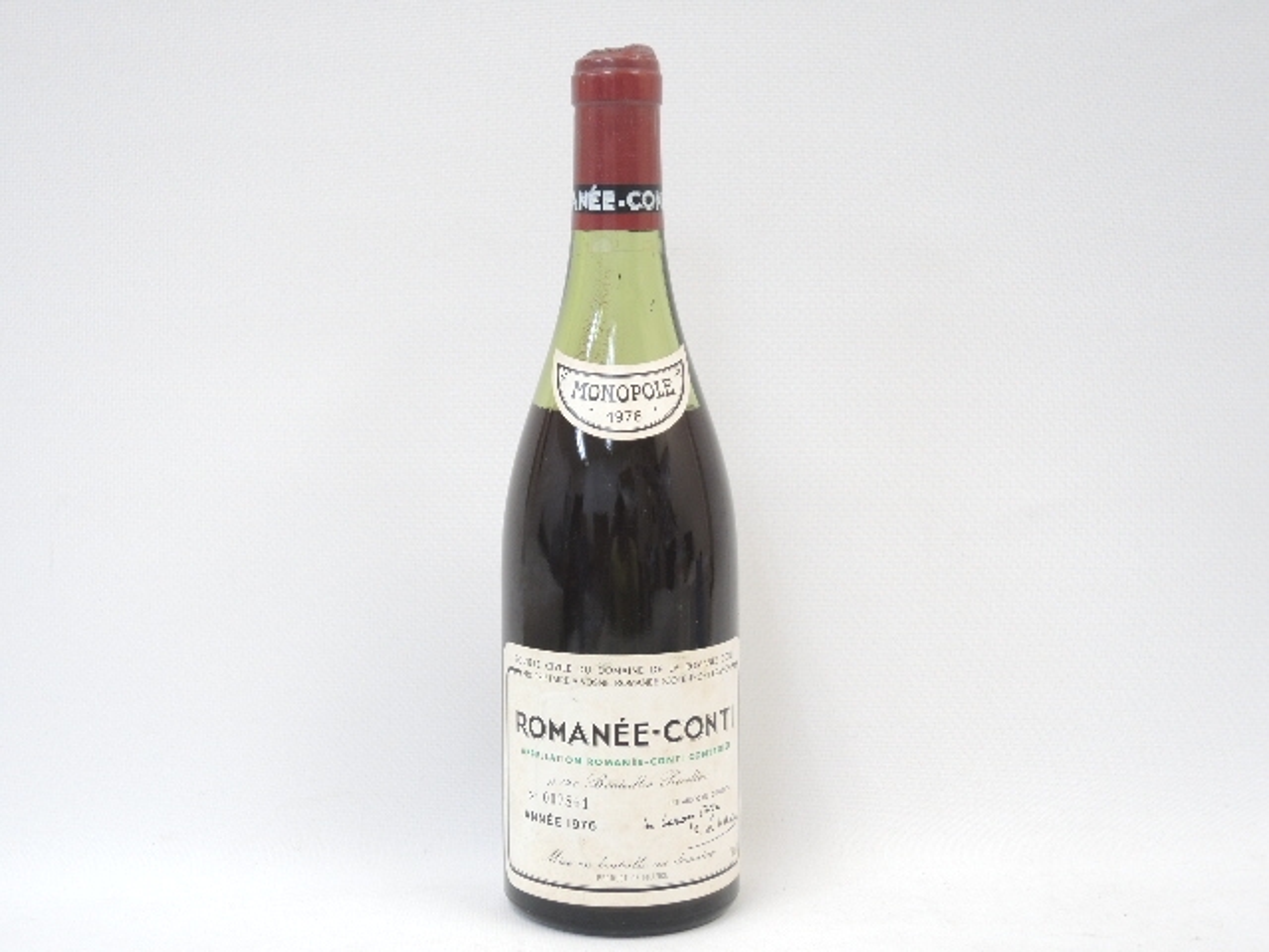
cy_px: 476
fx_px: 1833
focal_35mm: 50
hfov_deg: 38.2
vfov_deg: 29.1
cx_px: 634
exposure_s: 1/50
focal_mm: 11
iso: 320
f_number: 3.2
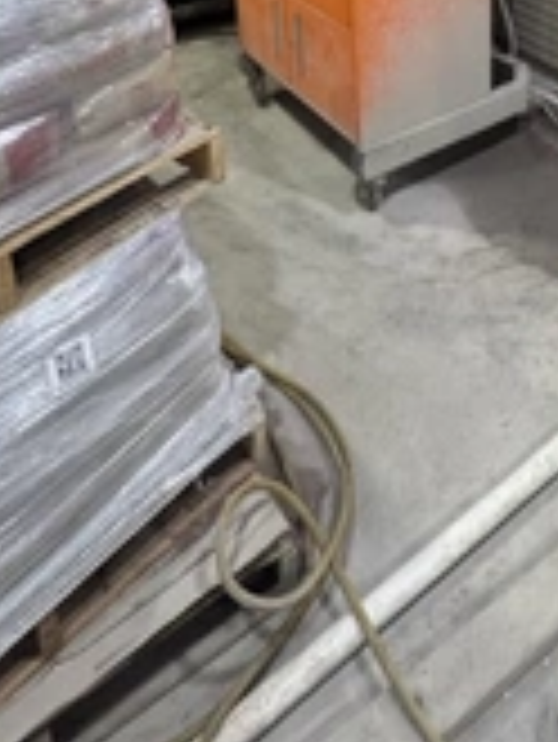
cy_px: -108
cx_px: 428
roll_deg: +2.7
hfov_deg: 40.5
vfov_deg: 40.9
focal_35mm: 34
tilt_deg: -13.6
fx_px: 730
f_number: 2.2
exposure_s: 1/120
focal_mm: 2.22
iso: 320
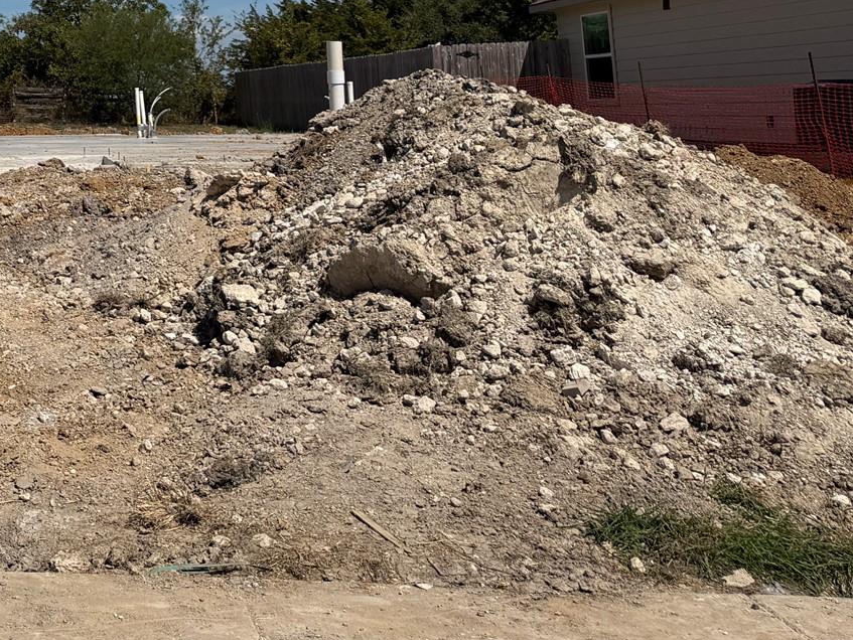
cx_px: -145
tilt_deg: +7.4
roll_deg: +1.5
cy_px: -98
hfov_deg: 29.1
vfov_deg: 23.4
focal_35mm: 58
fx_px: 1430
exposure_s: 1/10309
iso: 80
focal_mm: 6.76
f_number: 1.78
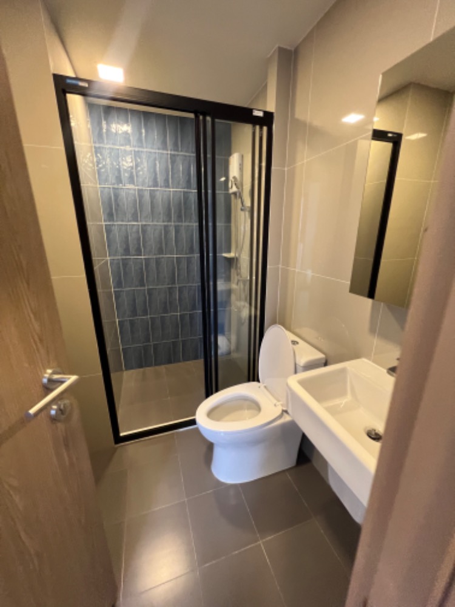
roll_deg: +2.9
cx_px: 228
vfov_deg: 106.2
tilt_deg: -17.8
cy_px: 304
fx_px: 228
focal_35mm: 13
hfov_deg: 89.9
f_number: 1.8
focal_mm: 1.57
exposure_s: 1/60
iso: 400
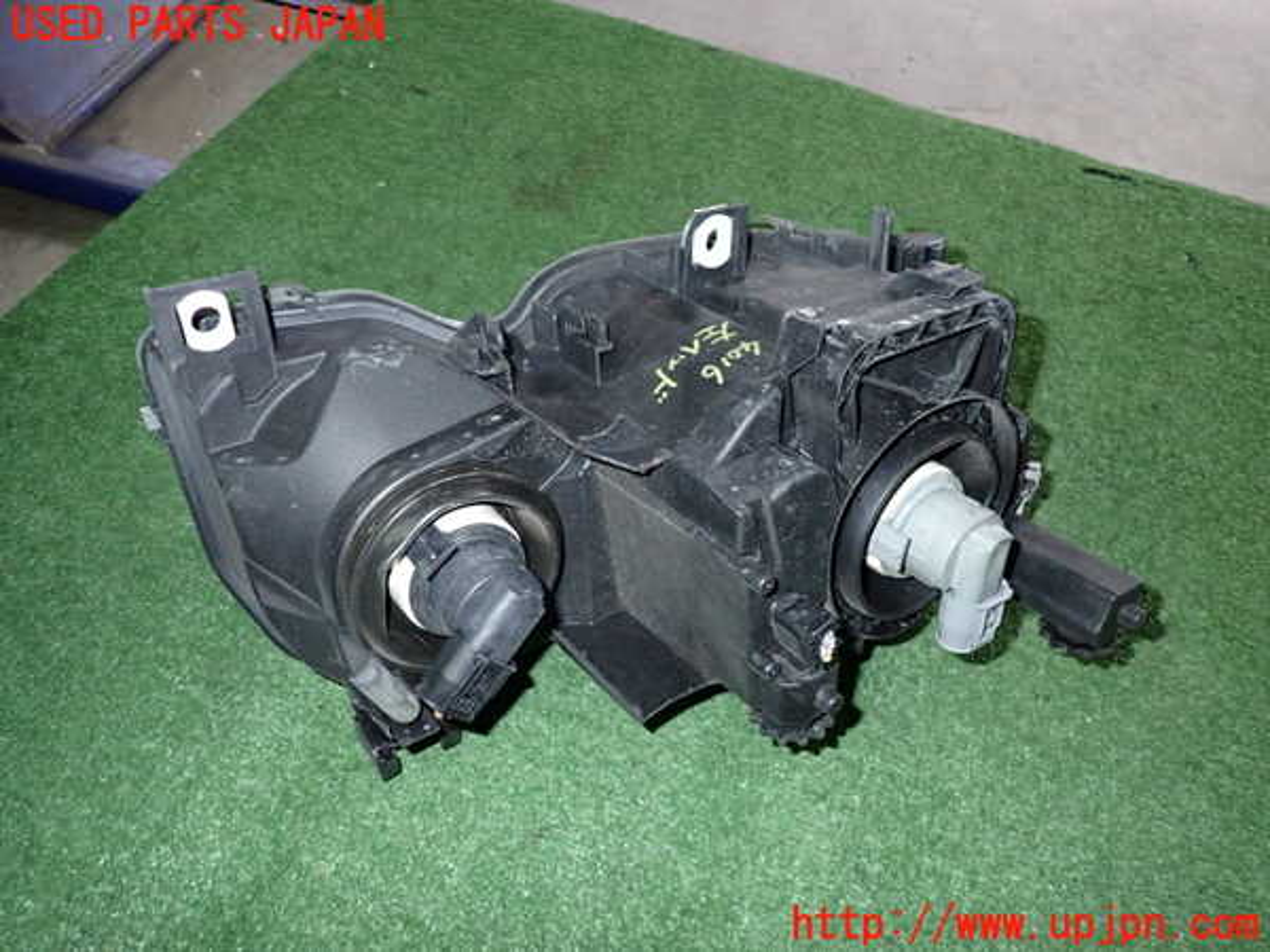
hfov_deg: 69.4
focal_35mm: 25
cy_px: 476
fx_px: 917
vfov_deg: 54.9
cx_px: 635
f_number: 5.6
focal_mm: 4.5
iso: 640
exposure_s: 1/30
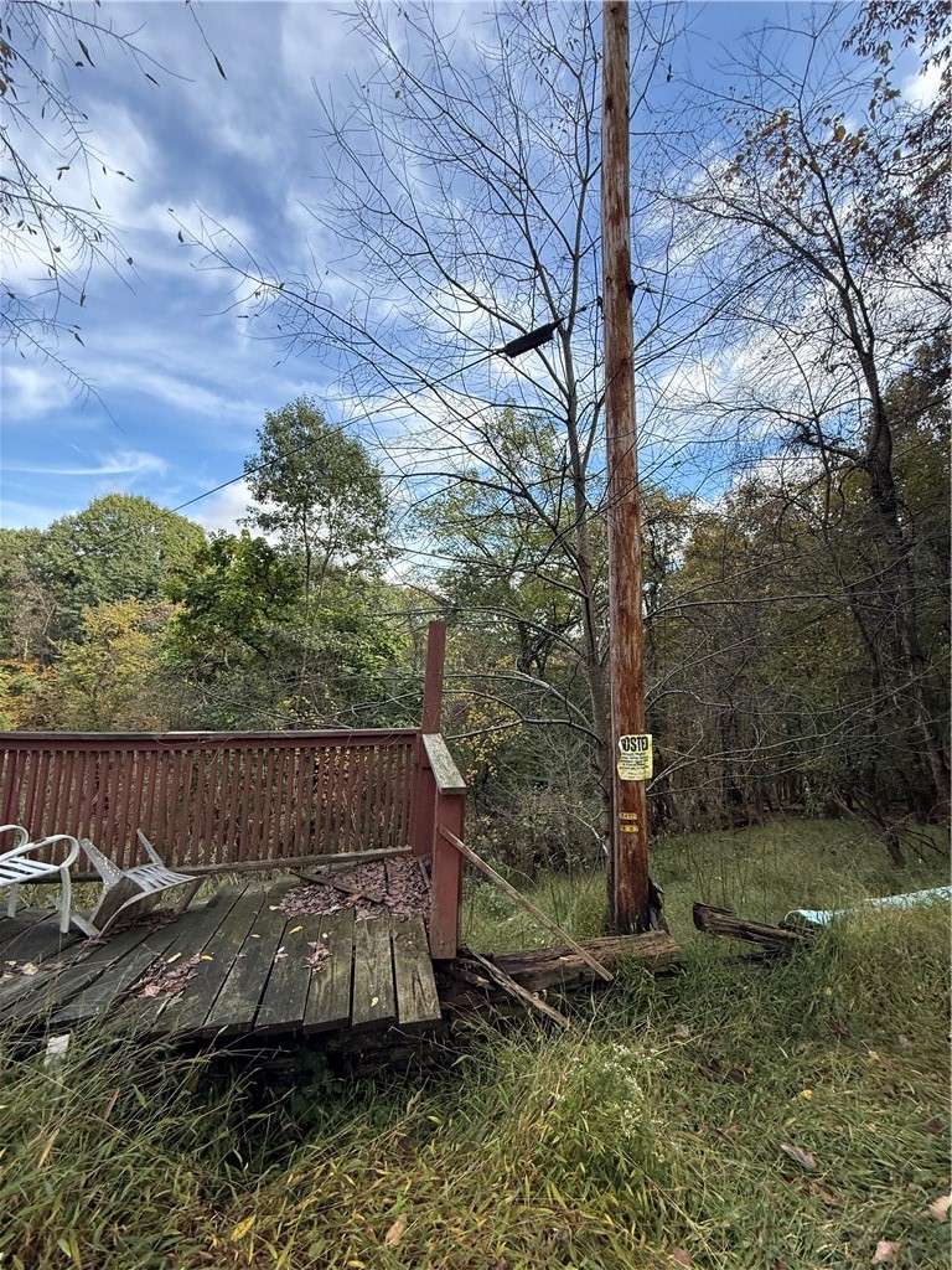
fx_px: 513
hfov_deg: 85.7
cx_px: 476
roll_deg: -2.6
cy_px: 635
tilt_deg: +3.8
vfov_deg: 102.1
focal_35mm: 14
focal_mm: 2.22
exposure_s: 1/607
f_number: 2.2
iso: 64
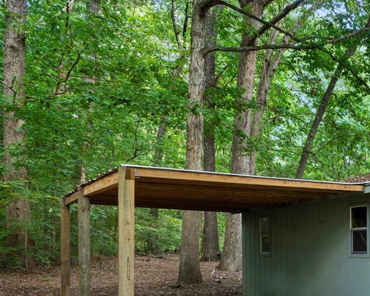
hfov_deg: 33.7
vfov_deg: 33.8
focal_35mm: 42
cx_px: 462
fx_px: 463
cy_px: 259
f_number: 9
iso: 250
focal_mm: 11
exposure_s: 1/8
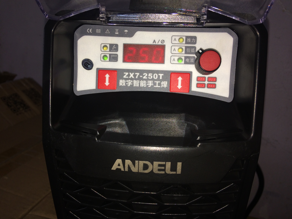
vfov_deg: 48.2
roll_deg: -1.4
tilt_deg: -19.4
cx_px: 146
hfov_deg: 61.7
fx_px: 245
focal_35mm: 29
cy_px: 110
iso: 32
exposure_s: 1/140
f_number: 2.2
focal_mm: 4.15
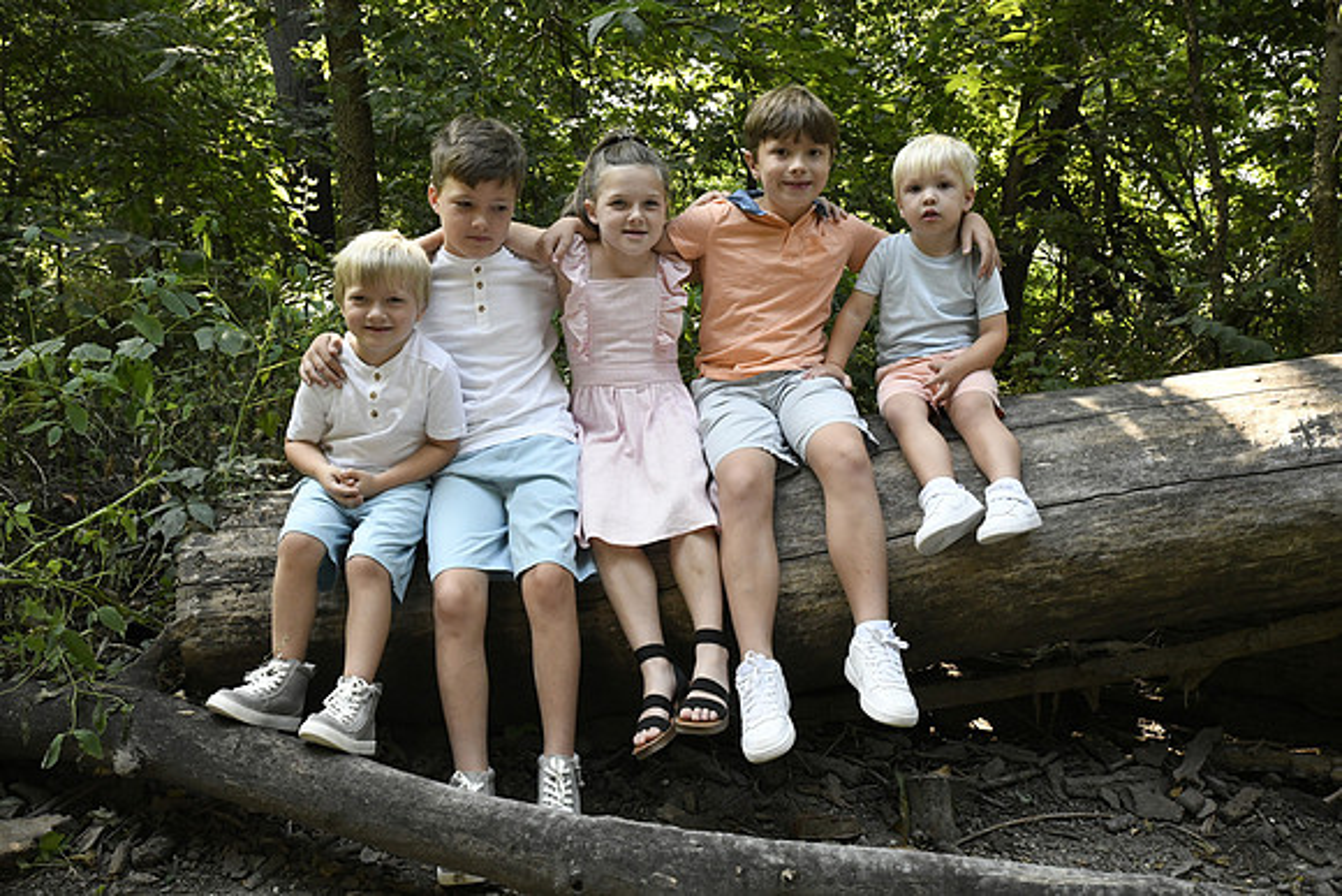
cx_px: 671
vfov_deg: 41.1
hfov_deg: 58.7
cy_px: 448
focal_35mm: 32
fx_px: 1193
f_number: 9
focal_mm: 32
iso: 6400
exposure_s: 1/320
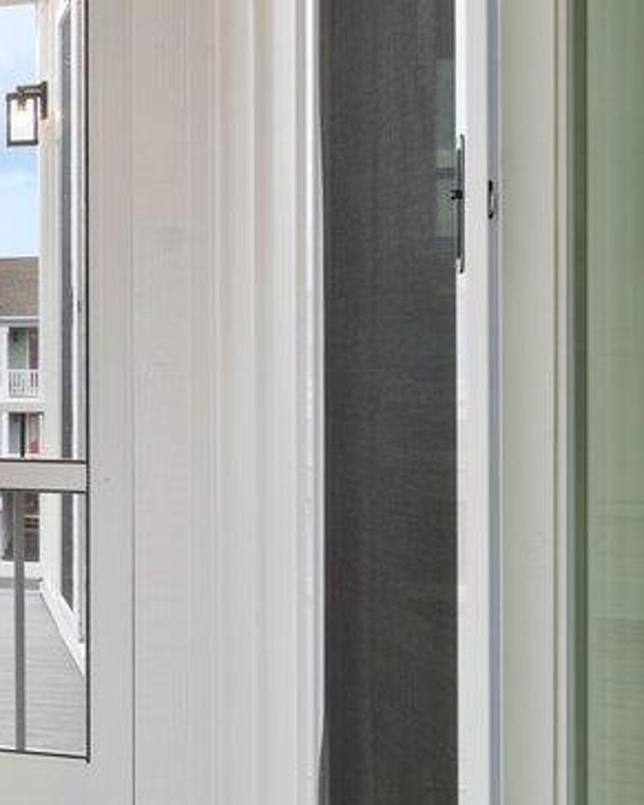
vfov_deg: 25.7
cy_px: 448
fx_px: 1764
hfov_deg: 12.8
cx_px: -1087
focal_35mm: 74
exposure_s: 1/3
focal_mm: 14
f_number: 11
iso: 100
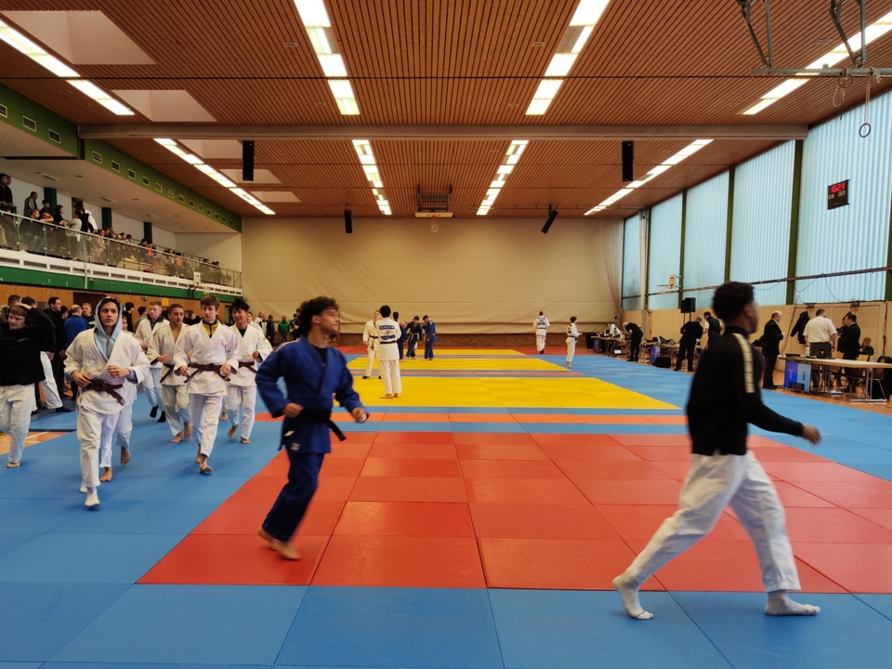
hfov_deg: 59.9
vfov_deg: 46.5
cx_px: 407
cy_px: 409
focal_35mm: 30
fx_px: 773
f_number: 1.88
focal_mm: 5.59
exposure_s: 1/100
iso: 52
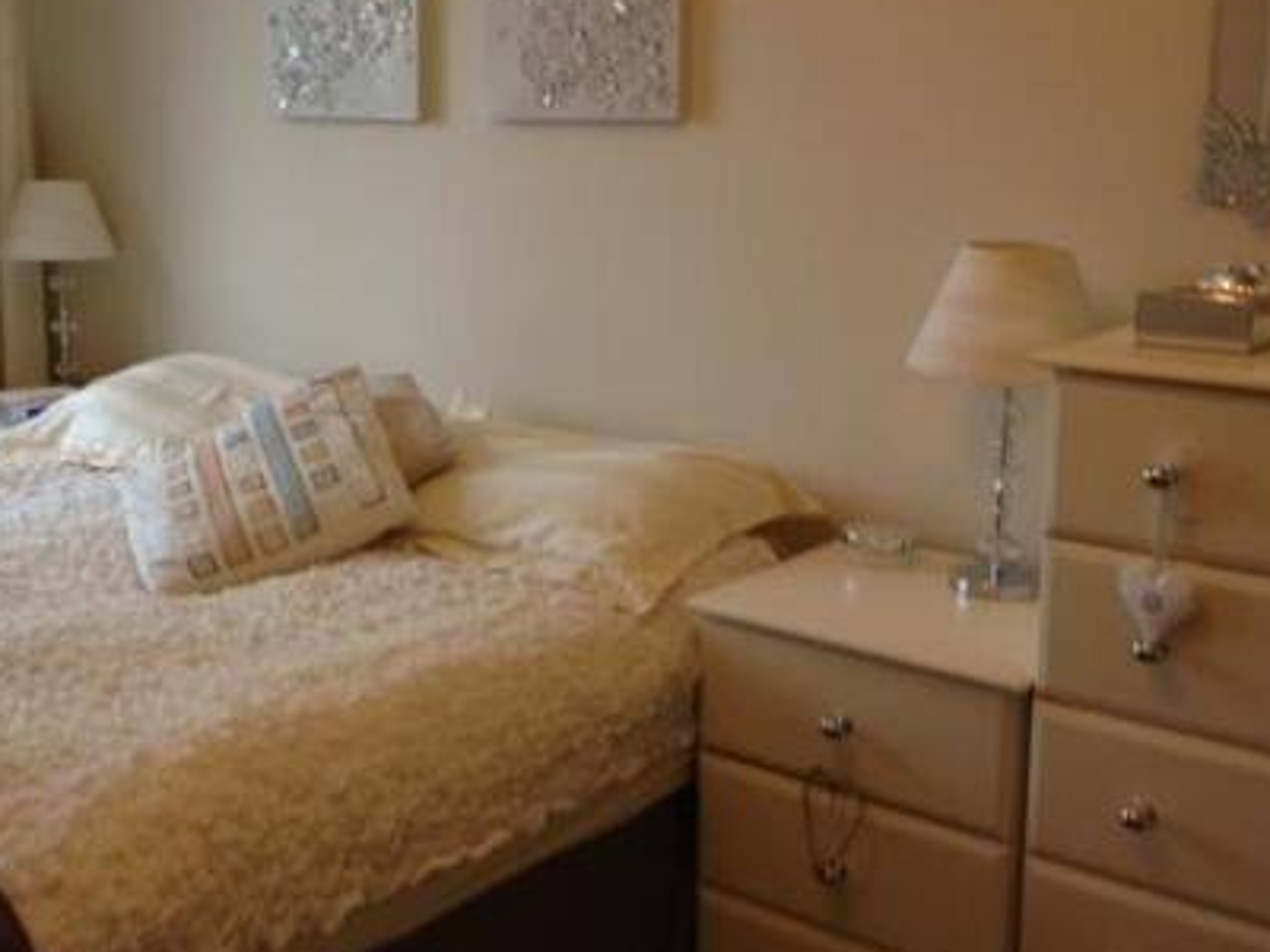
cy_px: 395
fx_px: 1871
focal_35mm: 51
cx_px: 402
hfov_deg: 37.0
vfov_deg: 28.5
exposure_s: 1/20
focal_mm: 4.28
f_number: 2.4
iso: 64
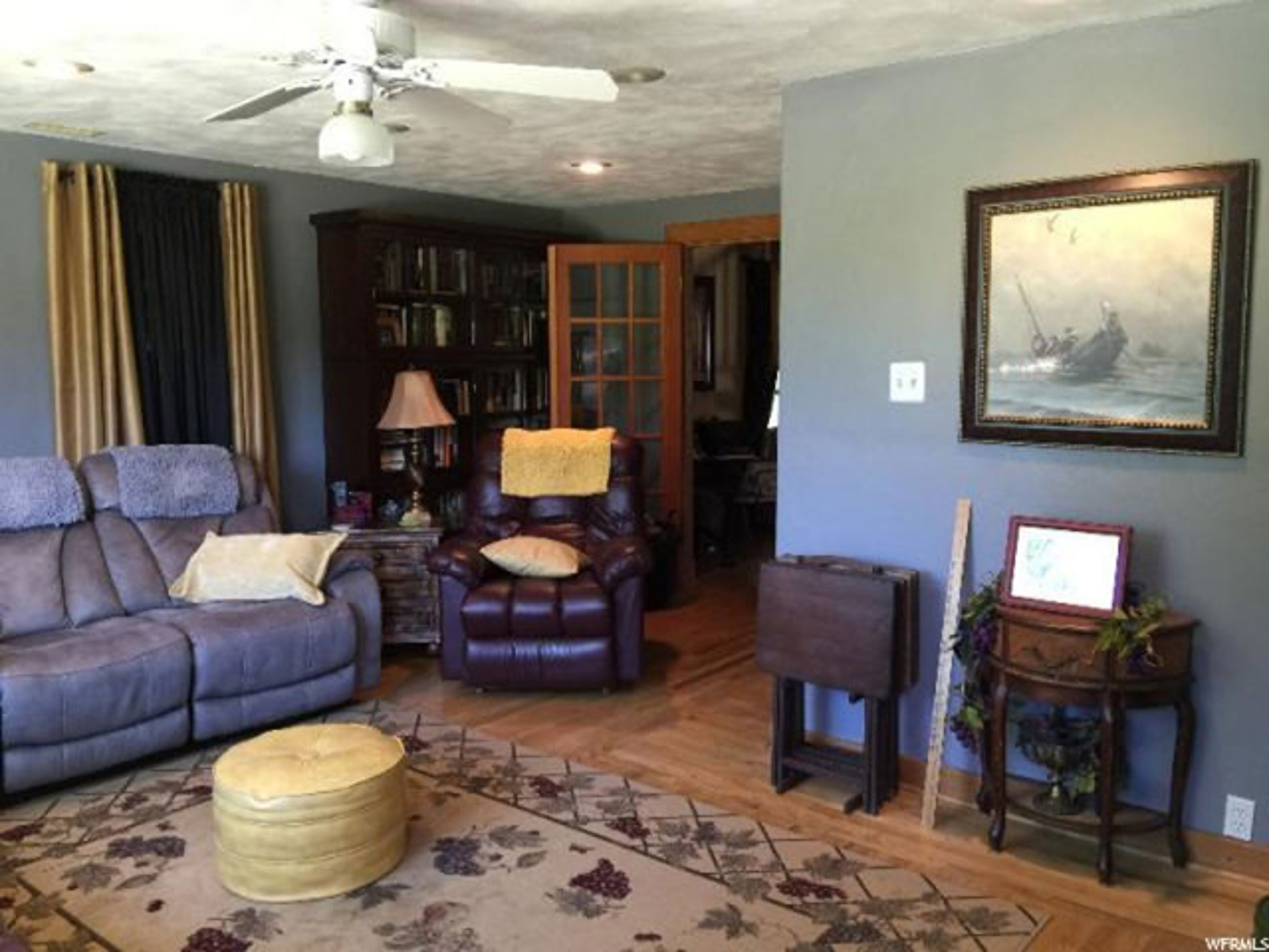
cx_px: 634
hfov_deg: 61.7
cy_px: 476
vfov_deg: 48.2
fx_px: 1063
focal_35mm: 29
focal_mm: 4.15
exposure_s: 1/15
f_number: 2.2
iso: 50
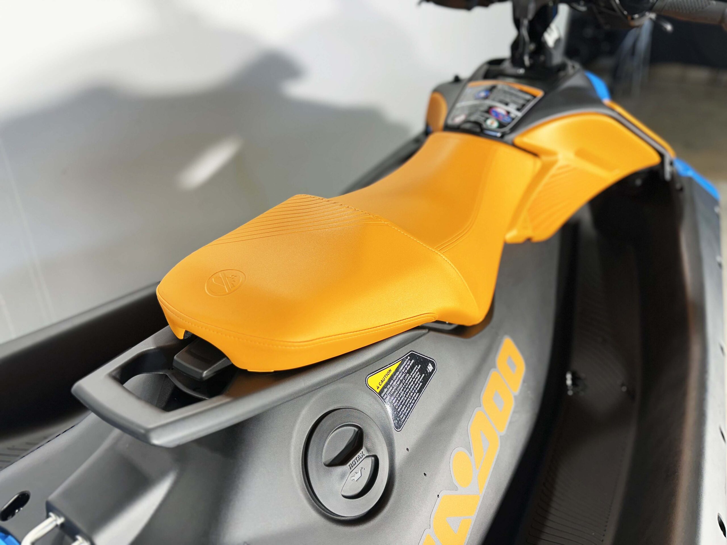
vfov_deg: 56.8
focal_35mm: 24
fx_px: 504
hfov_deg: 71.6
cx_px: 364
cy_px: 272
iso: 64
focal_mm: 6.86
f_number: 1.78
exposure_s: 1/100
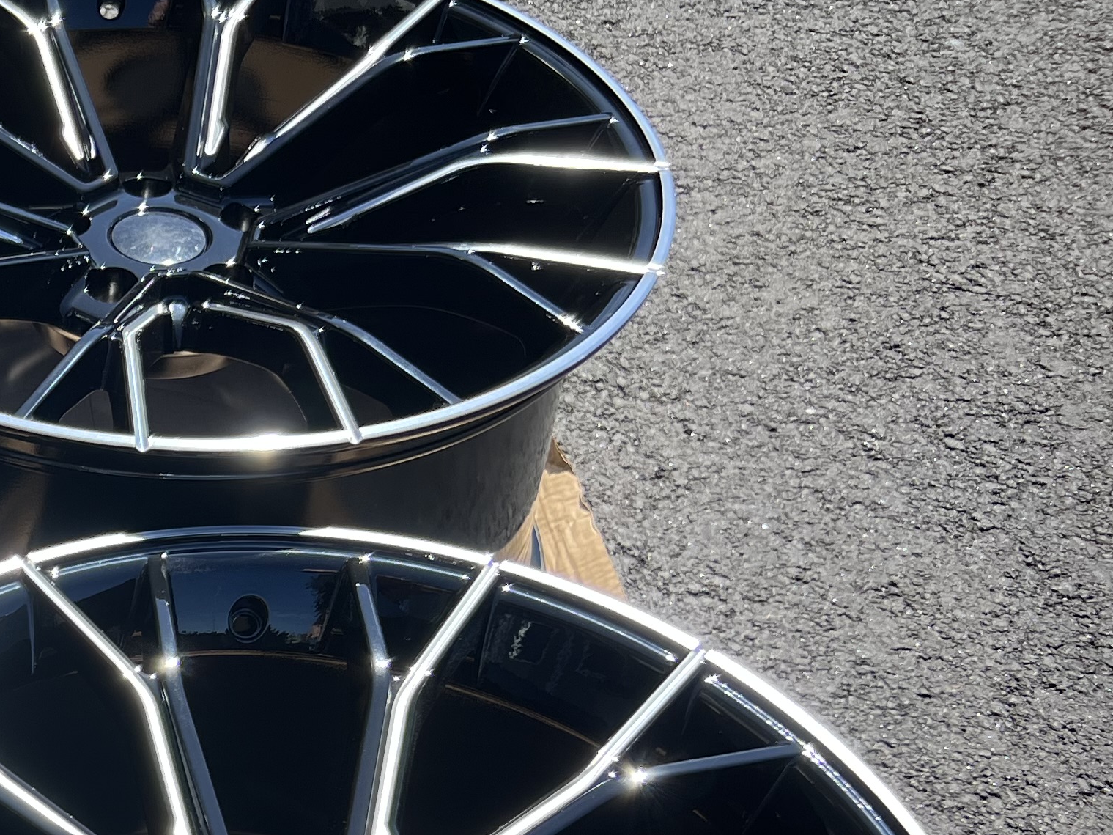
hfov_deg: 24.6
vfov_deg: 20.4
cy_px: 905
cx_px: -333
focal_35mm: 69
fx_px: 2218
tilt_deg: -49.6
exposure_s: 1/1531
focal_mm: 5.7
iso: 50
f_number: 1.5
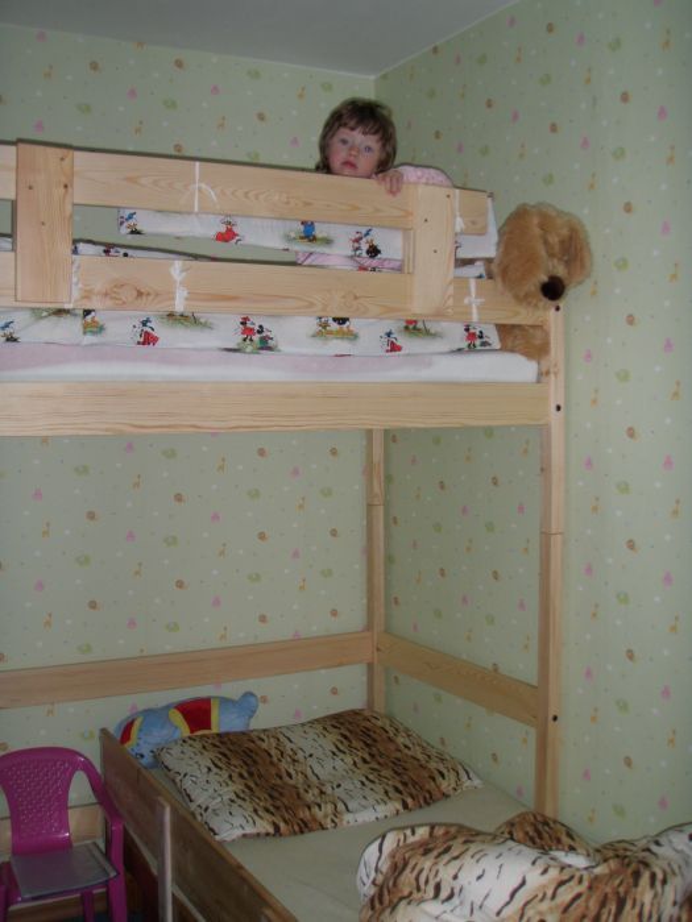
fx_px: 1013
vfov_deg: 49.0
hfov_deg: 37.7
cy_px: 461
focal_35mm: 38
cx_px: 346
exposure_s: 1/30
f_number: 3.5
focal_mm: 6.7
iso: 100
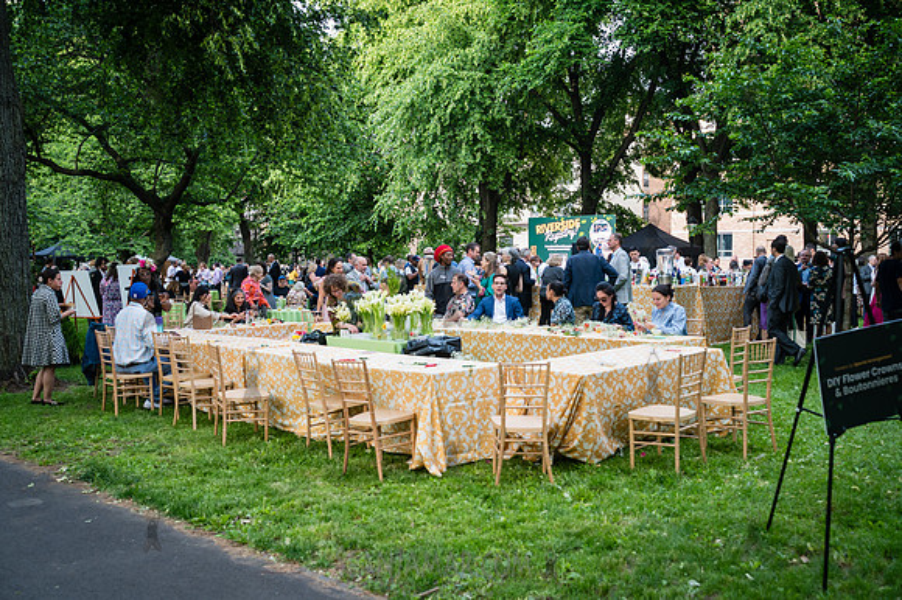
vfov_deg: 36.4
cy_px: 300
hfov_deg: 52.5
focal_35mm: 37
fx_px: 914
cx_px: 451
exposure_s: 1/320
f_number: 4
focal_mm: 35
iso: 800
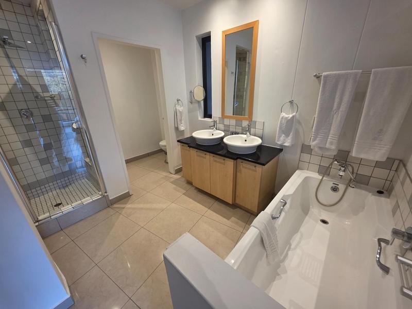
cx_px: 206
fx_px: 155
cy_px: 154
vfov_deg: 89.9
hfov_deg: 106.2
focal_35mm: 13
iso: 200
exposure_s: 1/100
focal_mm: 2.2
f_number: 1.9
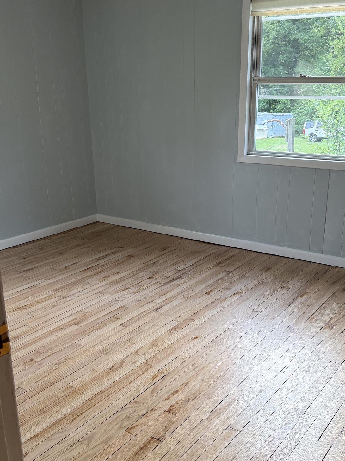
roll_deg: -0.9
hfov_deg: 37.5
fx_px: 505
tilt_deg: -18.6
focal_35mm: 38
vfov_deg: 48.8
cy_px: 266
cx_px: 212
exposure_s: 1/120
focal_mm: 6.76
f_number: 1.78
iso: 125
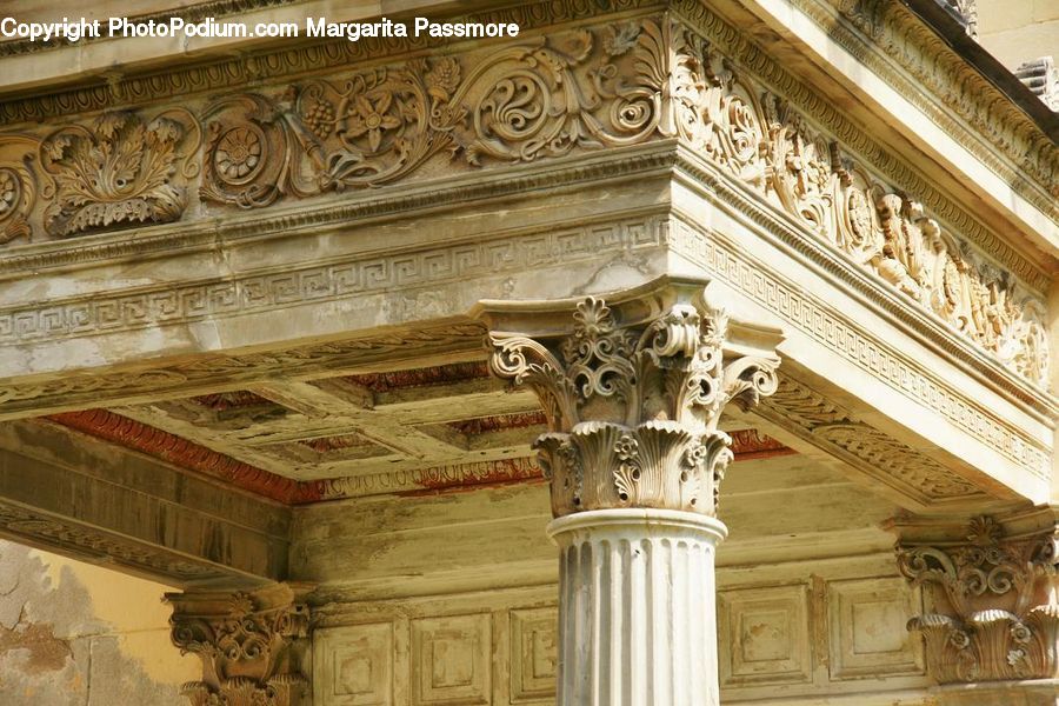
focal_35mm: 105
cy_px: 353
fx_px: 3089
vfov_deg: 13.0
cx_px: 530
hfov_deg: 19.5
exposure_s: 1/100
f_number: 8
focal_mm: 70
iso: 320
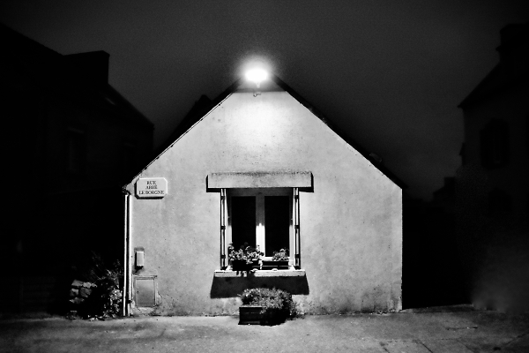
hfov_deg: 67.4
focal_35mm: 27
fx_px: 397
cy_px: 176
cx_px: 264
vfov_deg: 47.9
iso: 6400
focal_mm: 18
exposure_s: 1/40
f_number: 4
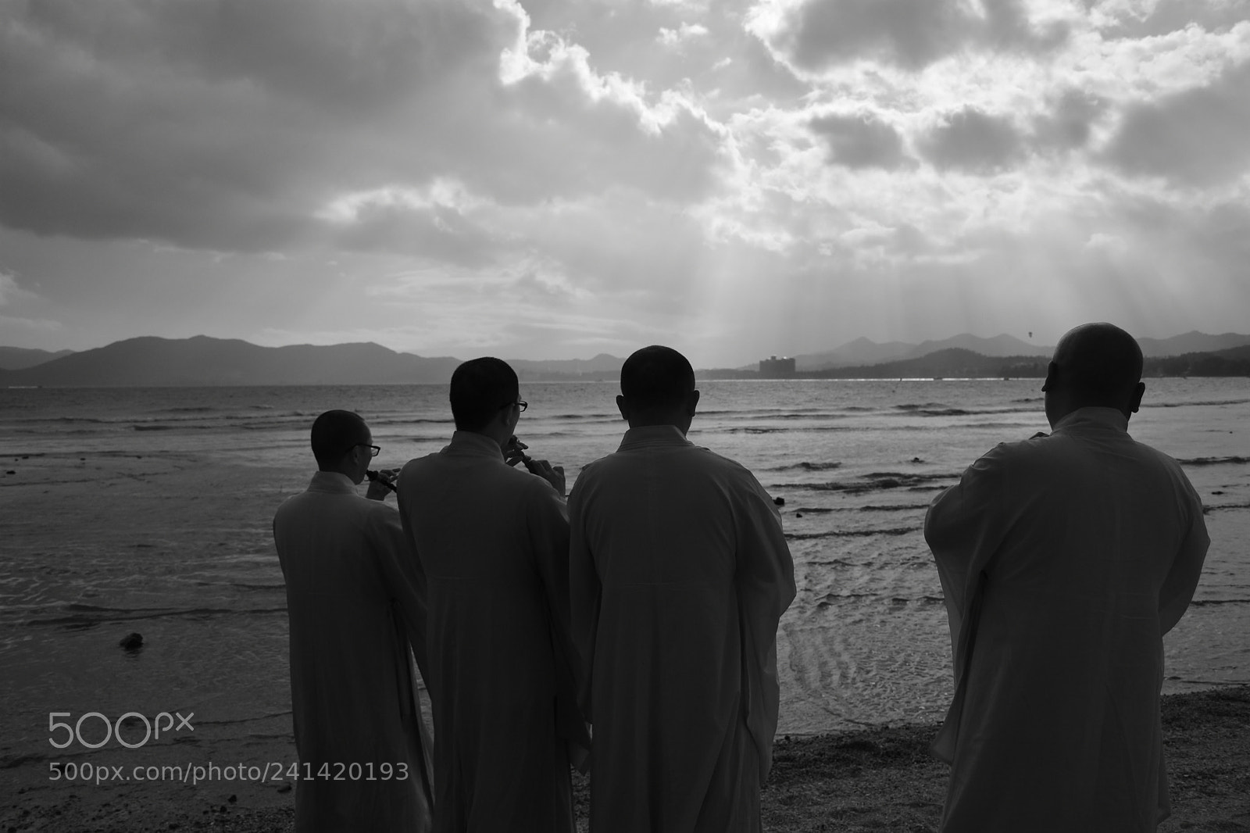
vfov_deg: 40.0
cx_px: 625
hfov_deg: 57.2
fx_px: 1146
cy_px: 416
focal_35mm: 33
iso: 250
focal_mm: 22
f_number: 5.6
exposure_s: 1/2500
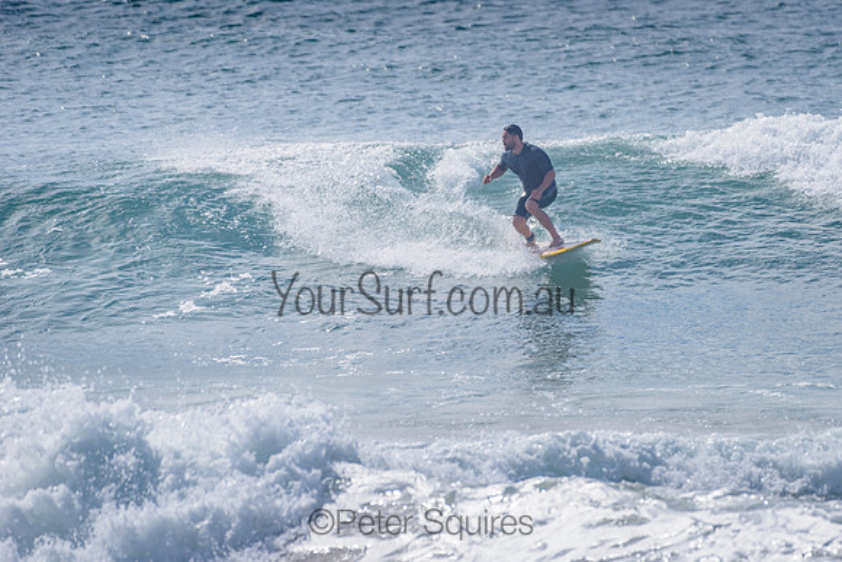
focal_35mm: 612
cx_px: 515
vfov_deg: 2.2
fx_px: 14321
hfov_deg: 3.4
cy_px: 218
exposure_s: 1/2000
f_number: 5.6
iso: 80
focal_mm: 500
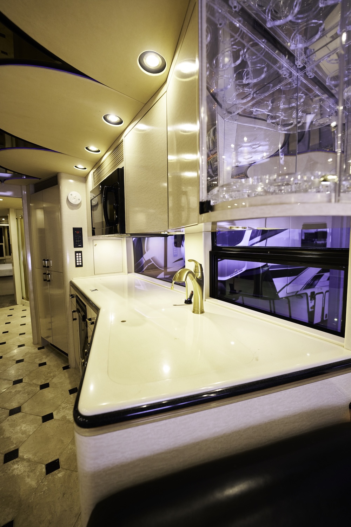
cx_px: 176
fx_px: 205
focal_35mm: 14
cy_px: 264
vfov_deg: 104.3
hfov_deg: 81.2
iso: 1250
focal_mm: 14
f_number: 2.8
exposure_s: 1/60
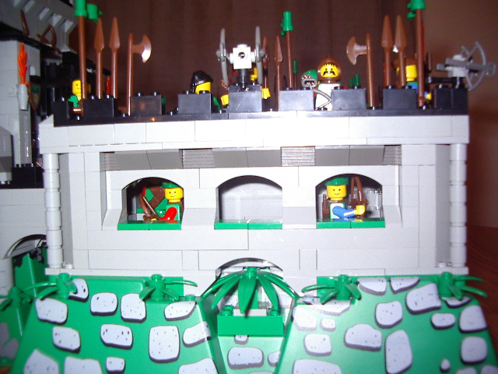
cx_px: 249
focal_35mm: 38
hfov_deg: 49.0
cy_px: 187
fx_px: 547
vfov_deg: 37.7
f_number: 2.6
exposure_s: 1/60
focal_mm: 5.8
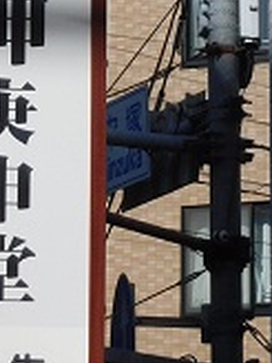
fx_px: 2860
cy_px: -60
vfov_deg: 7.2
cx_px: 40
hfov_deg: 5.4
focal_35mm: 273
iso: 125
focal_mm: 12.5
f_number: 9
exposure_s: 1/400
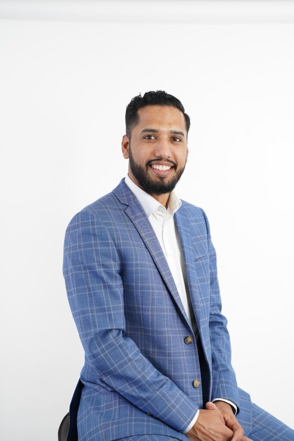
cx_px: 147
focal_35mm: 60
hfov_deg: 22.6
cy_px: 220
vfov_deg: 33.4
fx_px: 735
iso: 250
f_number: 3.5
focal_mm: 60
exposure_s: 1/80
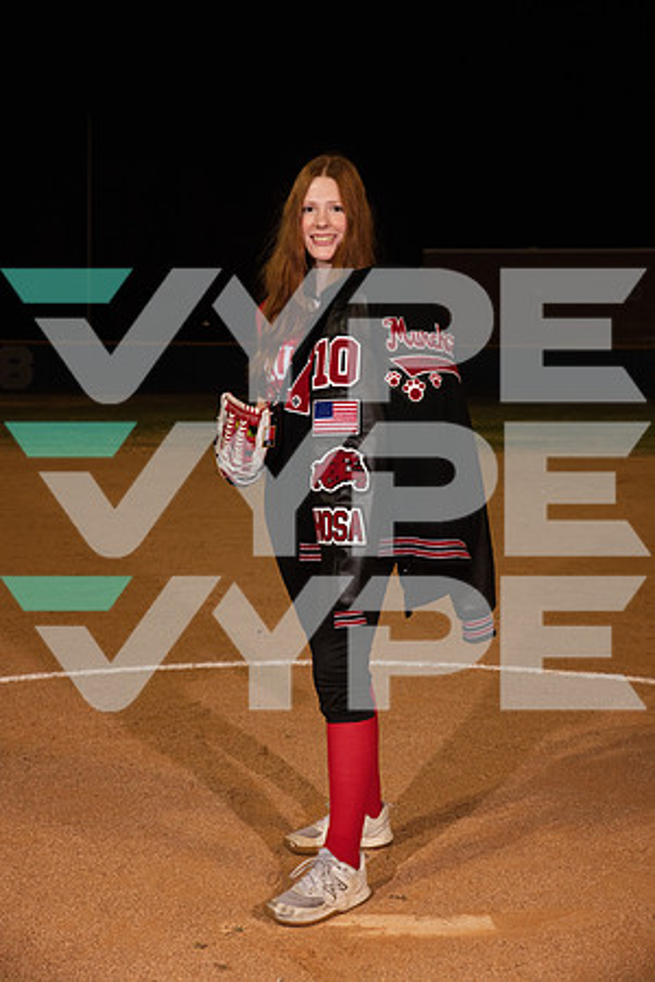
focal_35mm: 58
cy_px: 491
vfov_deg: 34.5
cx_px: 328
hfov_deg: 23.4
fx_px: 1583
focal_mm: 58
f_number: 6.3
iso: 1000
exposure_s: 1/500
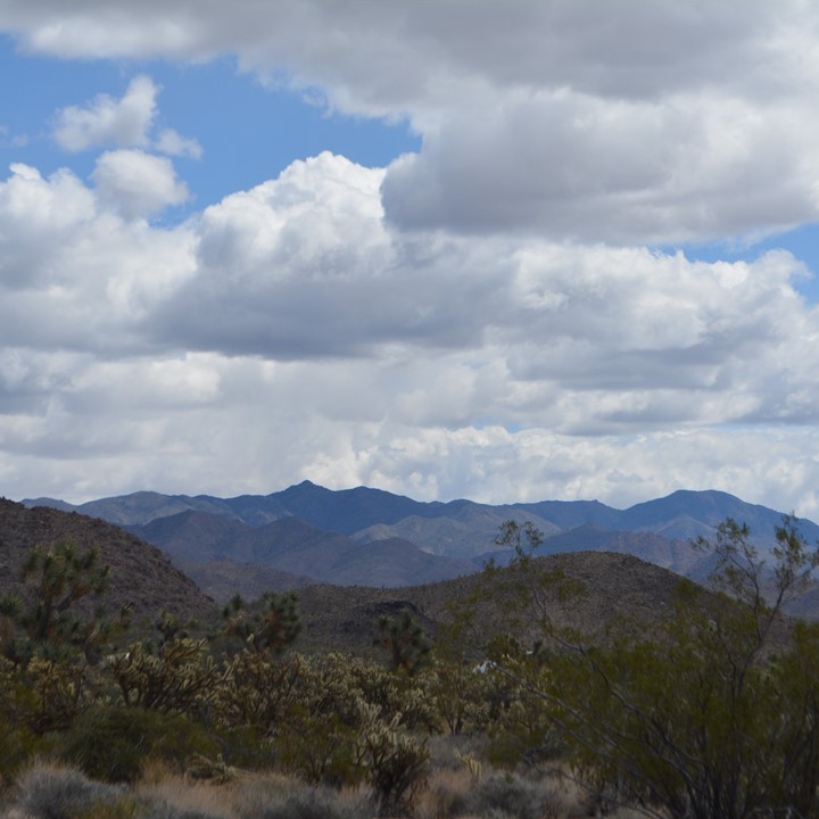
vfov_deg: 16.5
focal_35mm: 106
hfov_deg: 16.5
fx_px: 2828
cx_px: 516
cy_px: 410
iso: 400
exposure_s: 1/2000
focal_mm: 55
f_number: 8
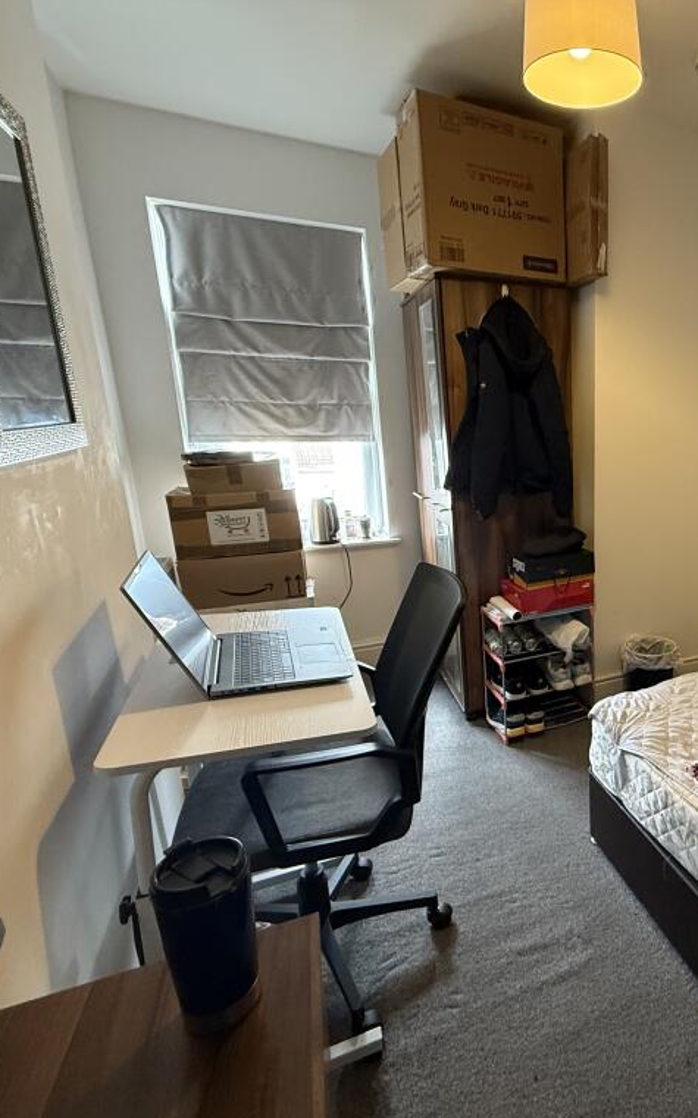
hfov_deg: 52.6
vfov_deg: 85.1
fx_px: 609
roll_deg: -0.2
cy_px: 560
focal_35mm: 20
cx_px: 625
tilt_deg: -12.7
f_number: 2.2
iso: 400
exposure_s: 1/60
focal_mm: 2.22
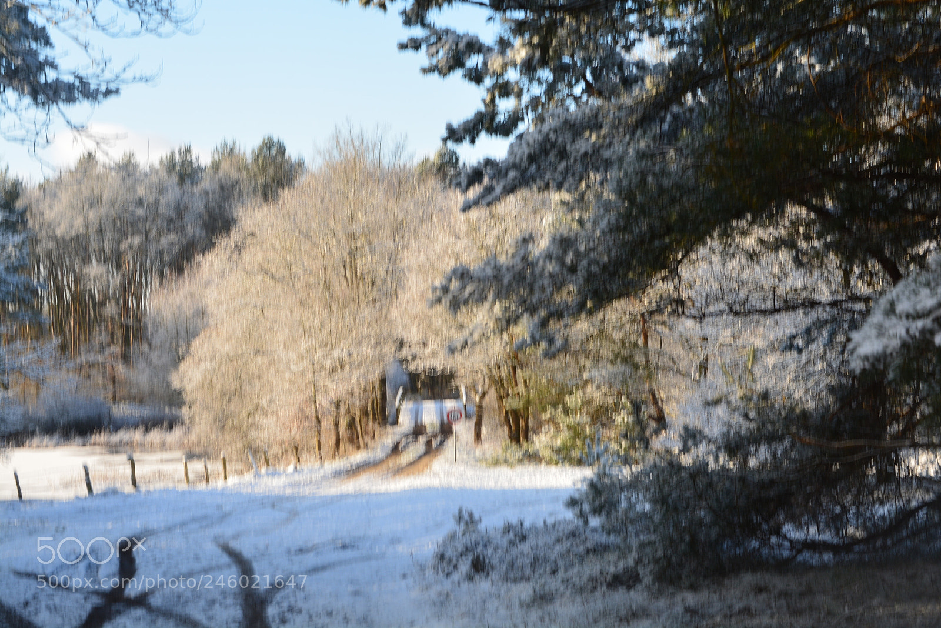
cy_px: 314
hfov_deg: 24.6
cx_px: 470
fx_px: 2157
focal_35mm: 82
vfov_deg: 16.6
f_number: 11
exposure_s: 1/100
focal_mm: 55
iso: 200
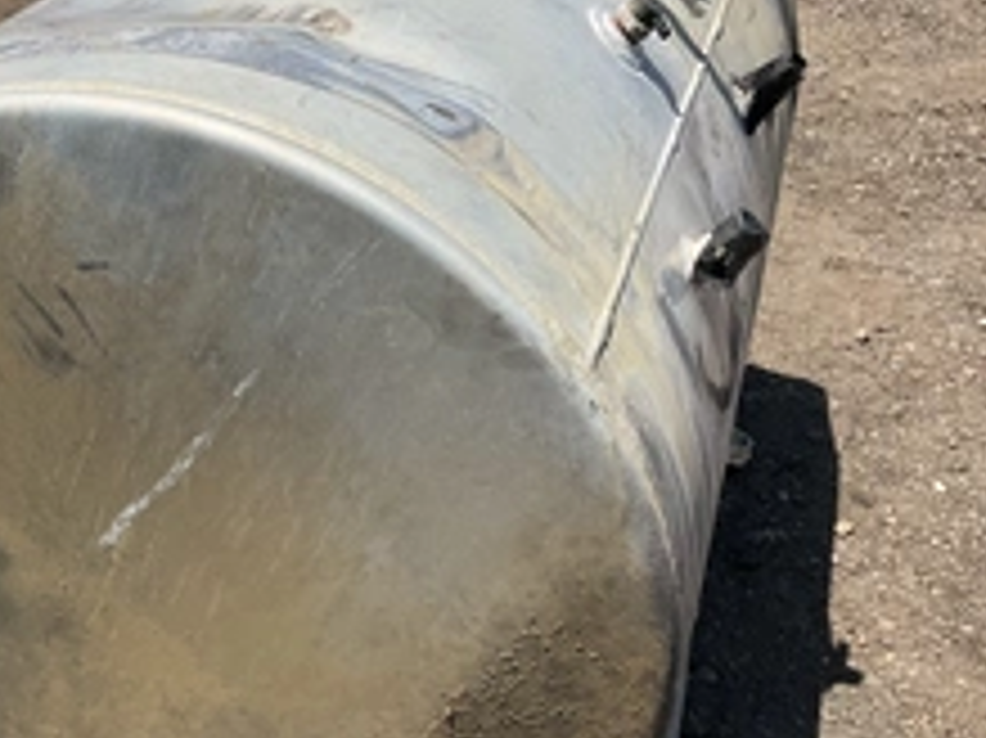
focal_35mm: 53
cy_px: 486
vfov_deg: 27.3
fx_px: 1509
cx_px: 365
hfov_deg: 36.0
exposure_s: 1/2141
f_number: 1.8
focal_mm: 3
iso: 25
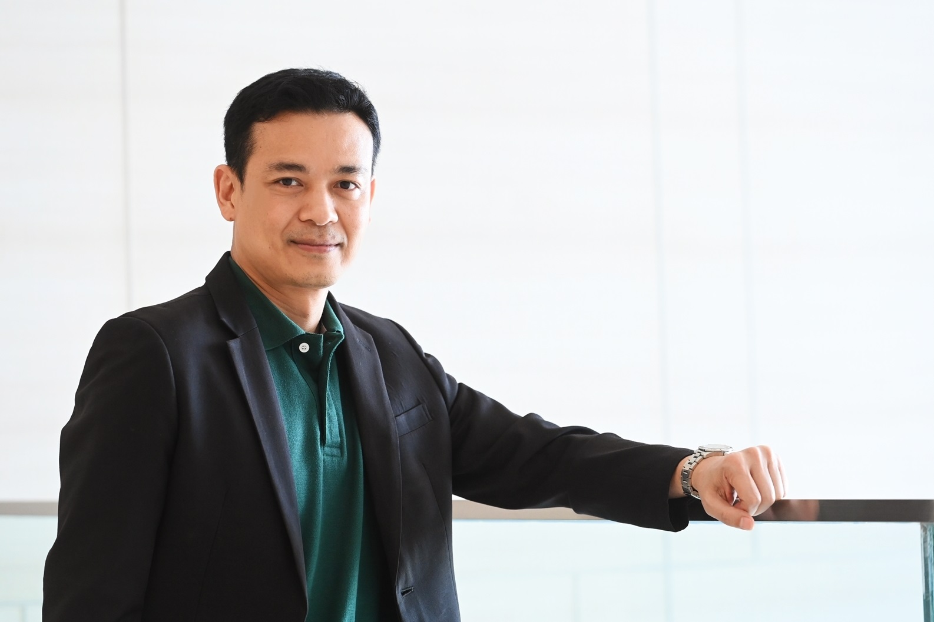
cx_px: 467
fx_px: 3502
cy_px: 311
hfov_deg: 15.2
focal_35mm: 135
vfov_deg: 10.2
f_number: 4
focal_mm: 135
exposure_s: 1/500
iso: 4000
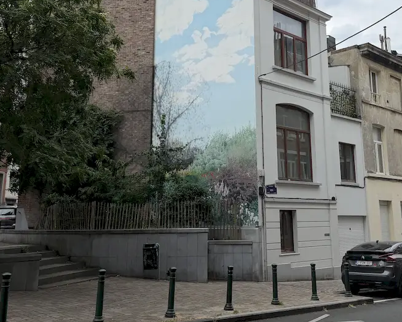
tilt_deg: +13.6
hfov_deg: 42.7
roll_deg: +0.5
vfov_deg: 34.3
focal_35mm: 43
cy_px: 91
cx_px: 236
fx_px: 512
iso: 80
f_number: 1.78
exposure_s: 1/1770
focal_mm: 6.76
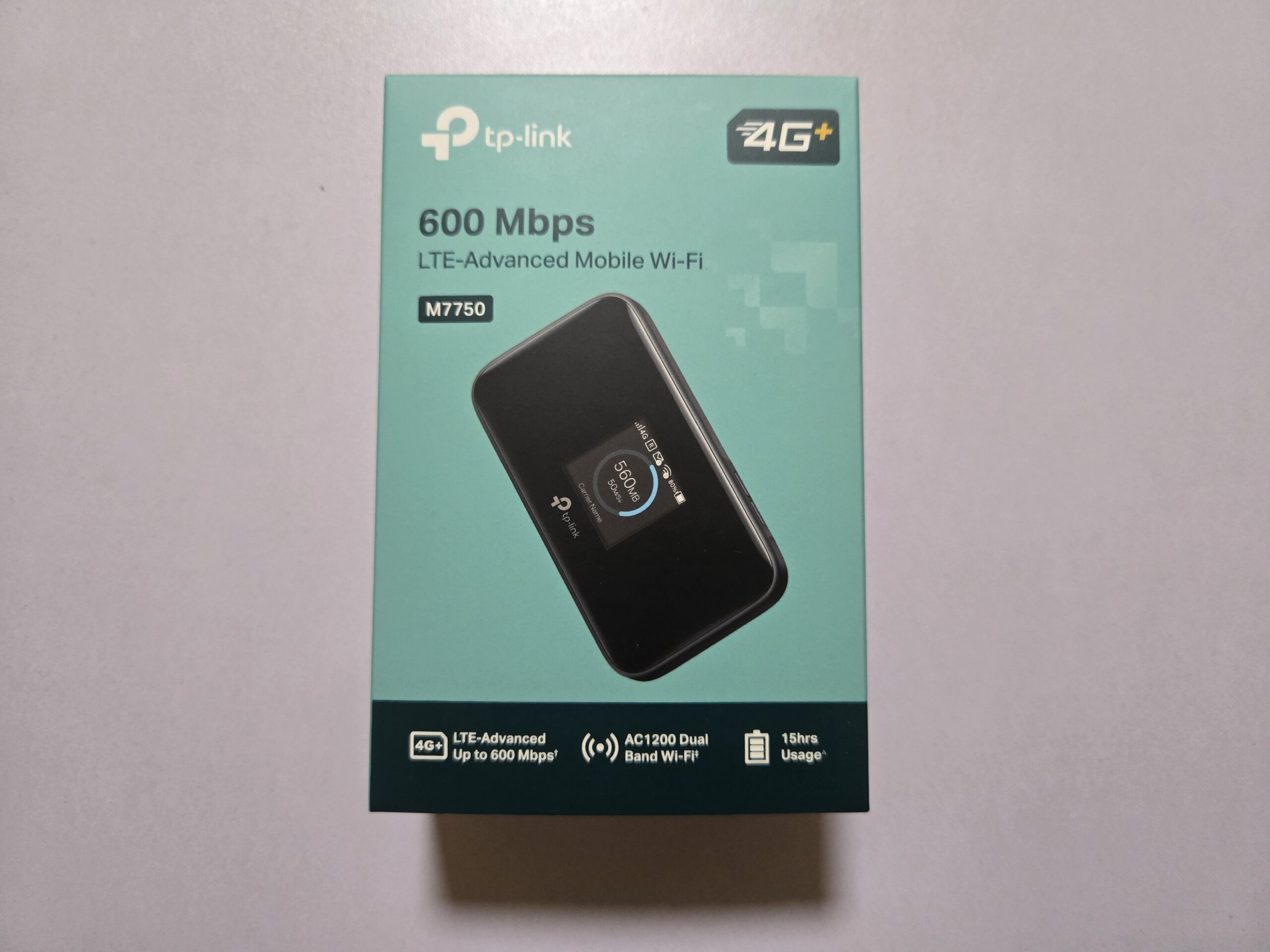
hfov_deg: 73.9
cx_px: 635
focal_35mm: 23
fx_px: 844
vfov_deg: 58.9
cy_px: 476
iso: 400
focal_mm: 5.4
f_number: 1.8
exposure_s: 1/100
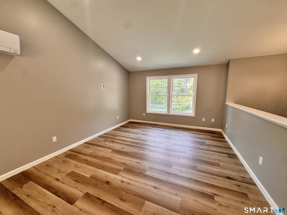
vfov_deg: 85.7
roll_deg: +0.6
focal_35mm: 14
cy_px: 108
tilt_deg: -8.6
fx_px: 116
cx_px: 144
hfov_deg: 102.1
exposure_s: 1/120
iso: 100
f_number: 2.2
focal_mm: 2.22
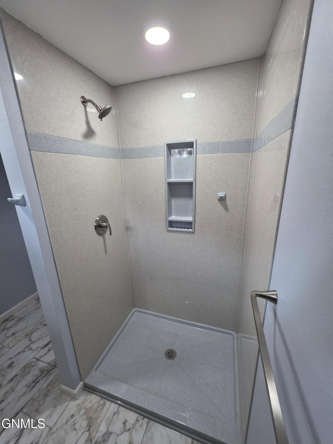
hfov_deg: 89.9
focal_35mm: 13
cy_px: 222
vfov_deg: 106.2
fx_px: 167
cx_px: 166
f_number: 1.9
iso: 160
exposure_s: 1/120
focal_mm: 2.2
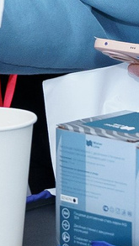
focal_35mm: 246
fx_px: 1610
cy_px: -102
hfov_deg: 4.9
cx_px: 149
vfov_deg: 8.6
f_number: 3.2
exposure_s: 1/250
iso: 800
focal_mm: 26.9
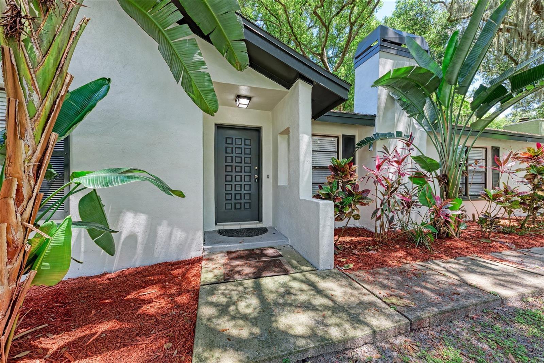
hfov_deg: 104.2
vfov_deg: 81.2
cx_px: 272
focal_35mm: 14
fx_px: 212
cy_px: 182
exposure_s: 1/125
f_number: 7.1
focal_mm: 14
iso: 100
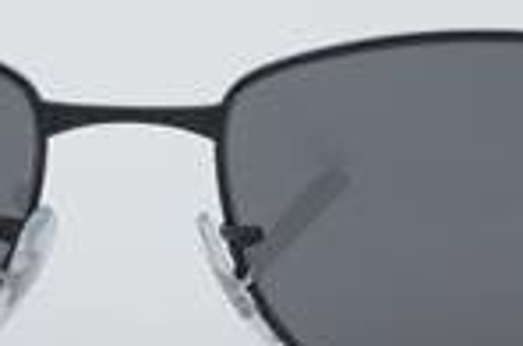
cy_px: 155
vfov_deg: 7.5
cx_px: 138
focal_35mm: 182
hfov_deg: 11.3
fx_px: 2643
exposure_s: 1/4
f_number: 32
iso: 100
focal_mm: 45
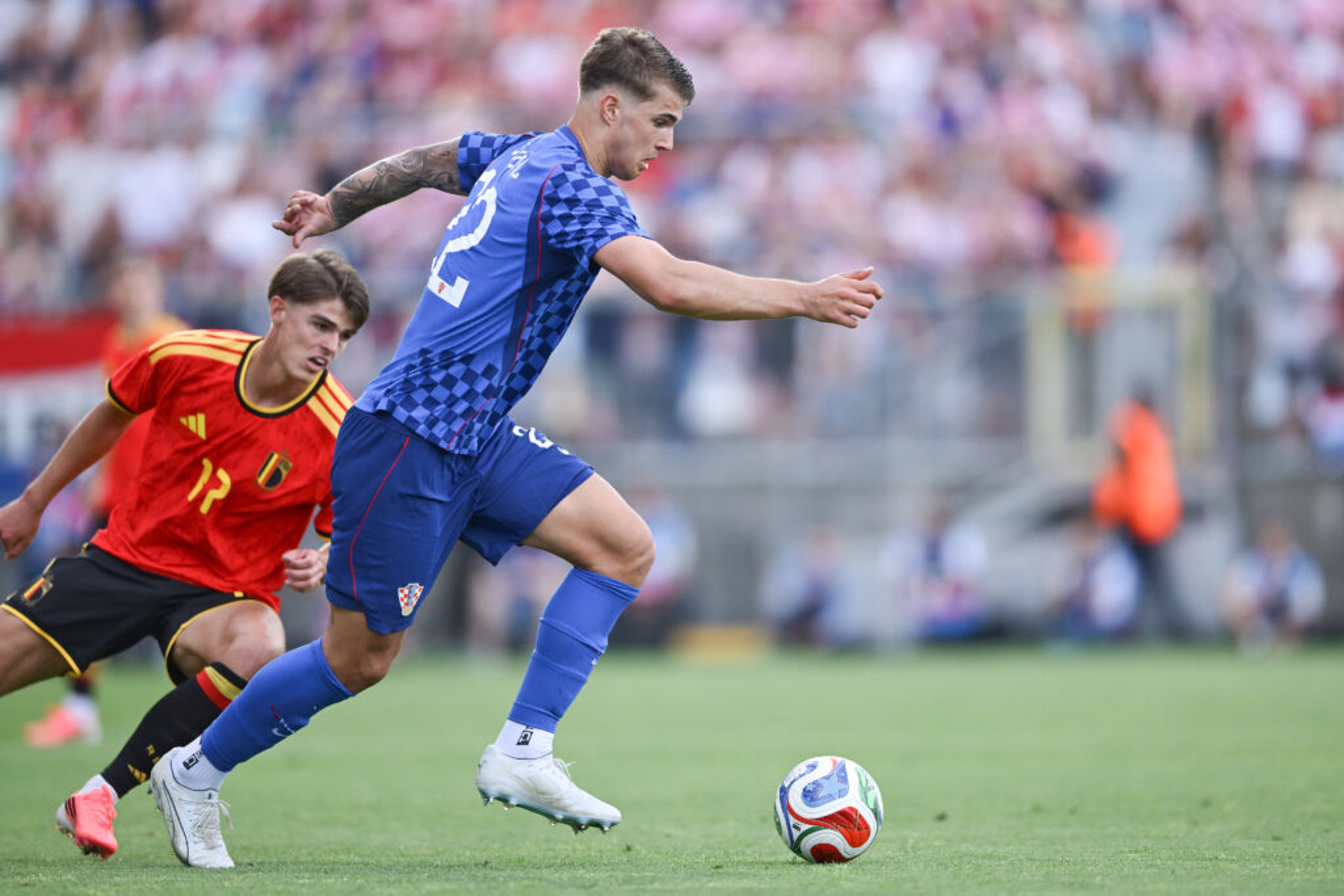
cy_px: 448
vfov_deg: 3.4
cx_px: 672
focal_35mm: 400
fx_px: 14934
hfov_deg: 5.2
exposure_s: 1/1600
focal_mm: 400
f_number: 2.8
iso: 500
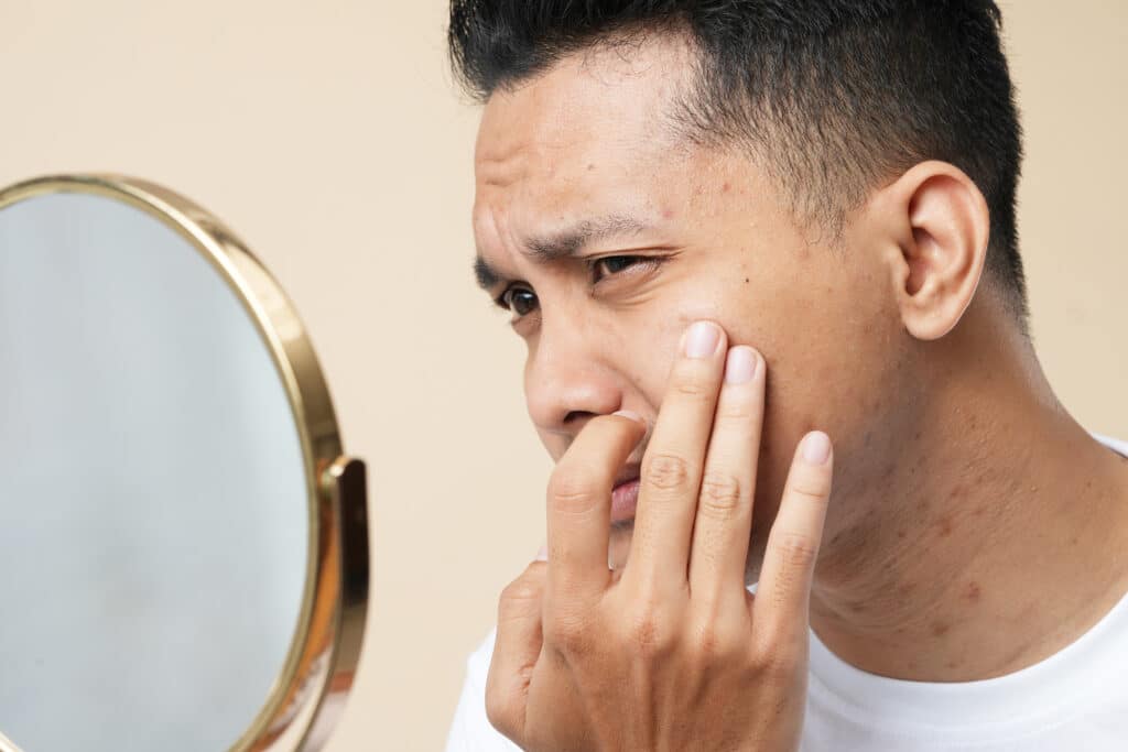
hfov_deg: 22.6
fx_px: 2820
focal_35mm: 90
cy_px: 376
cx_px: 564
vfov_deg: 15.2
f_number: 10
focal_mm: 90
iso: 320
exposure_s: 1/100
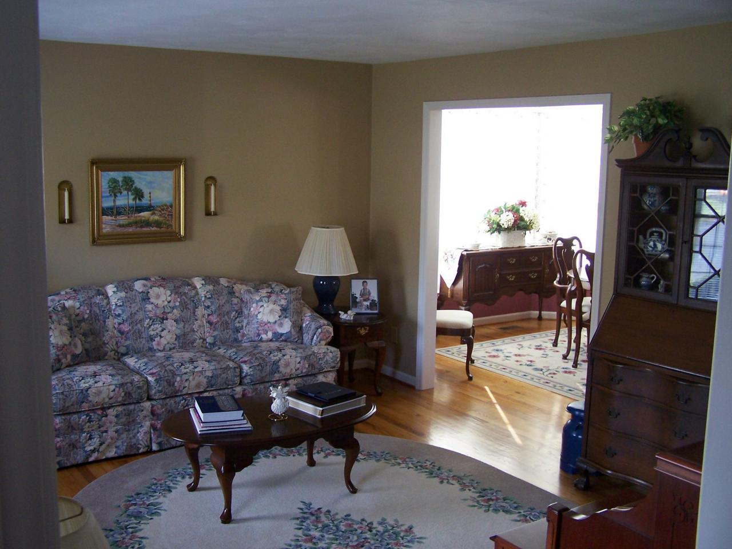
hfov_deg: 49.0
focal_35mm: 38
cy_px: 274
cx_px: 366
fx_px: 804
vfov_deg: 37.7
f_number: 2.8
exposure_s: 1/15
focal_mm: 6.3
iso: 140
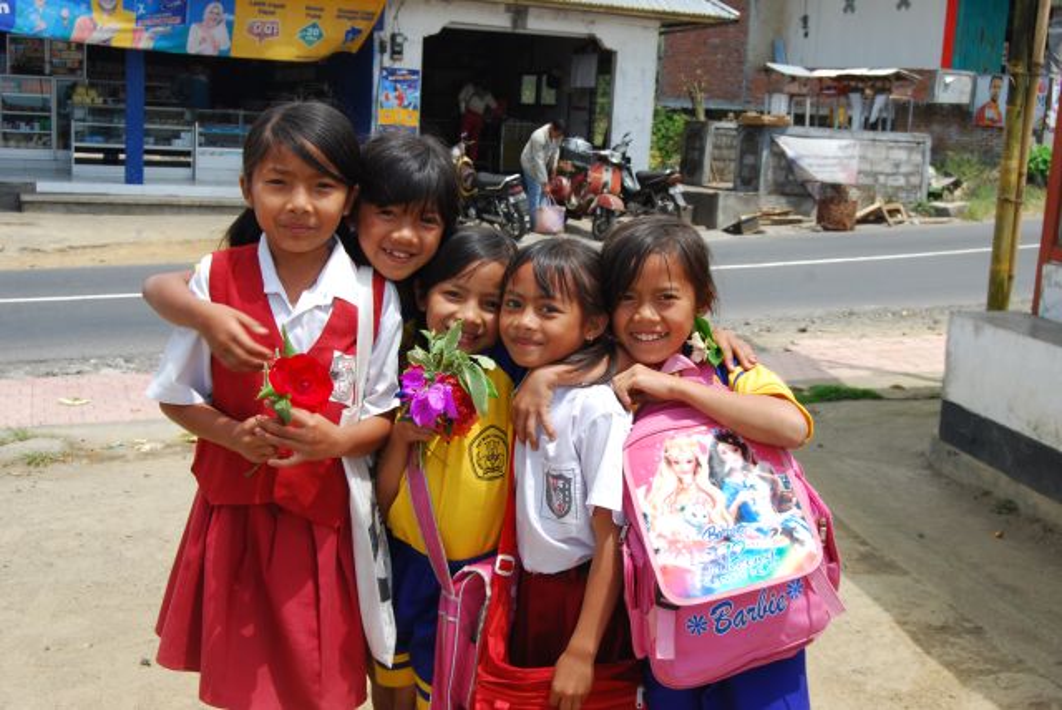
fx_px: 1329
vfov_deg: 29.9
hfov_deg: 43.6
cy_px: 355
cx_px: 531
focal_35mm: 45
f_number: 11
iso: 100
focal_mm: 30
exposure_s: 1/100
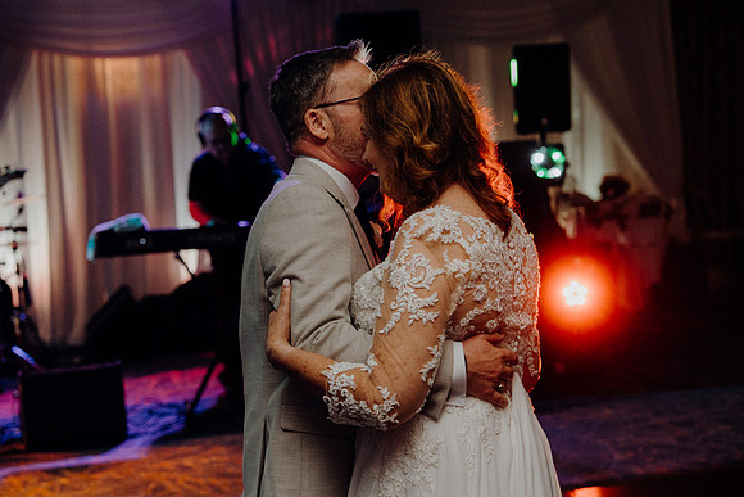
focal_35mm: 58
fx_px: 1199
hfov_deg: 34.5
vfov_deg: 23.4
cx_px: 372
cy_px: 248
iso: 2500
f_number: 3.5
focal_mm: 58
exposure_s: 1/200
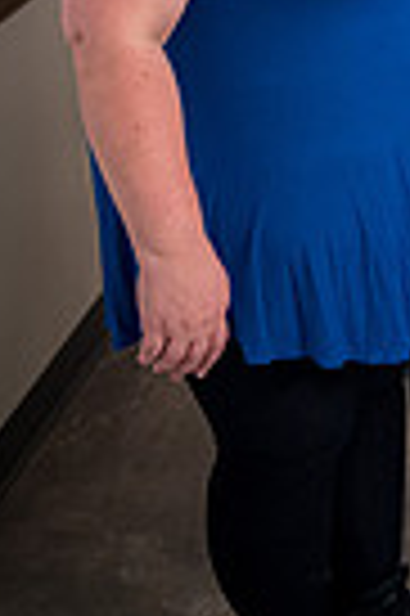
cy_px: -198
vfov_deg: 22.7
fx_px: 1353
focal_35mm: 79
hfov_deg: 15.8
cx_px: 620
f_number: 4
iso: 3200
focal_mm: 24
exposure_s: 1/125
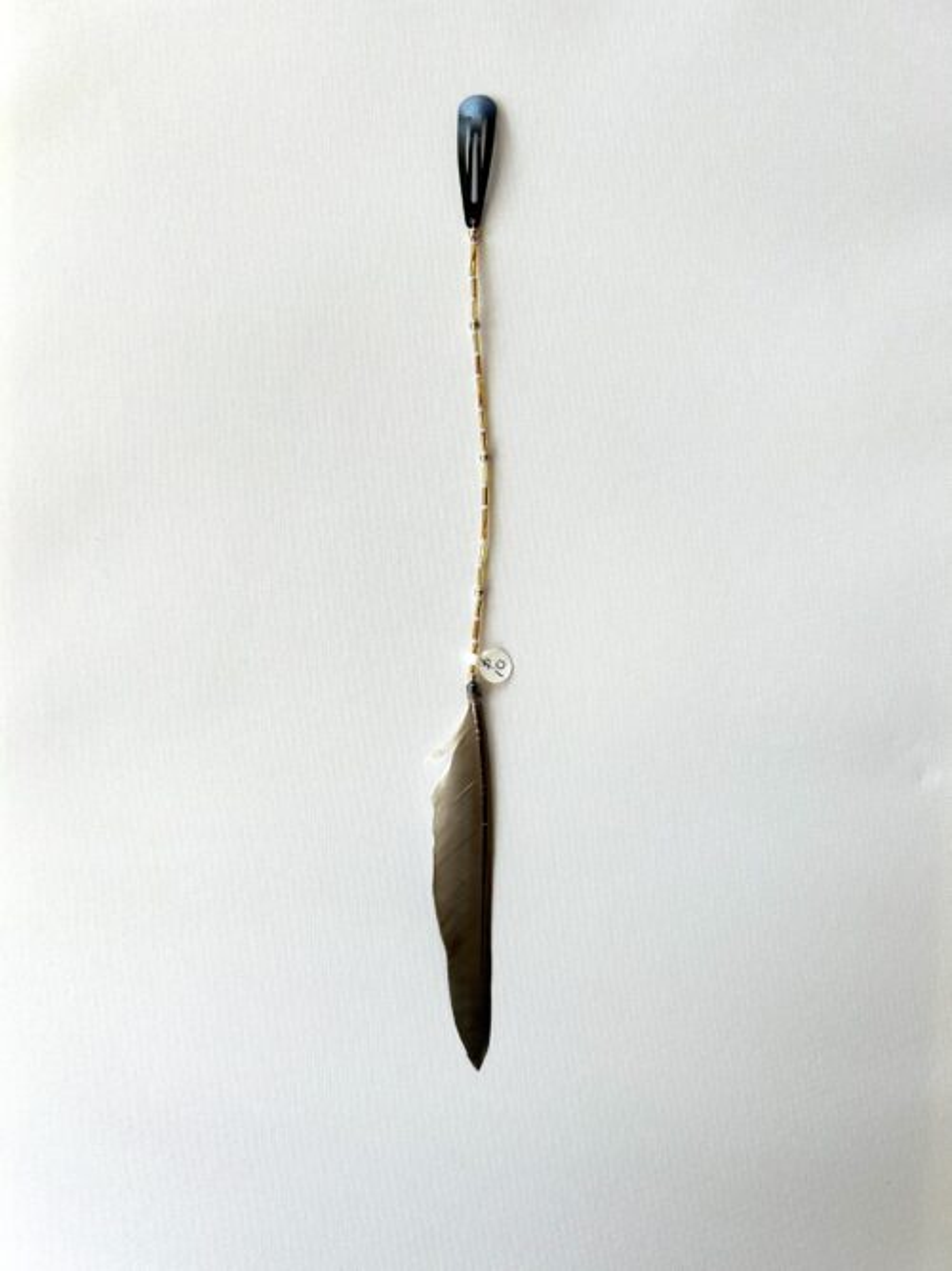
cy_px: 636
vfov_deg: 67.3
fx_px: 954
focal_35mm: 26
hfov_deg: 53.0
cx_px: 476
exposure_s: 1/121
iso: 50
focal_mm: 5.7
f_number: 1.5
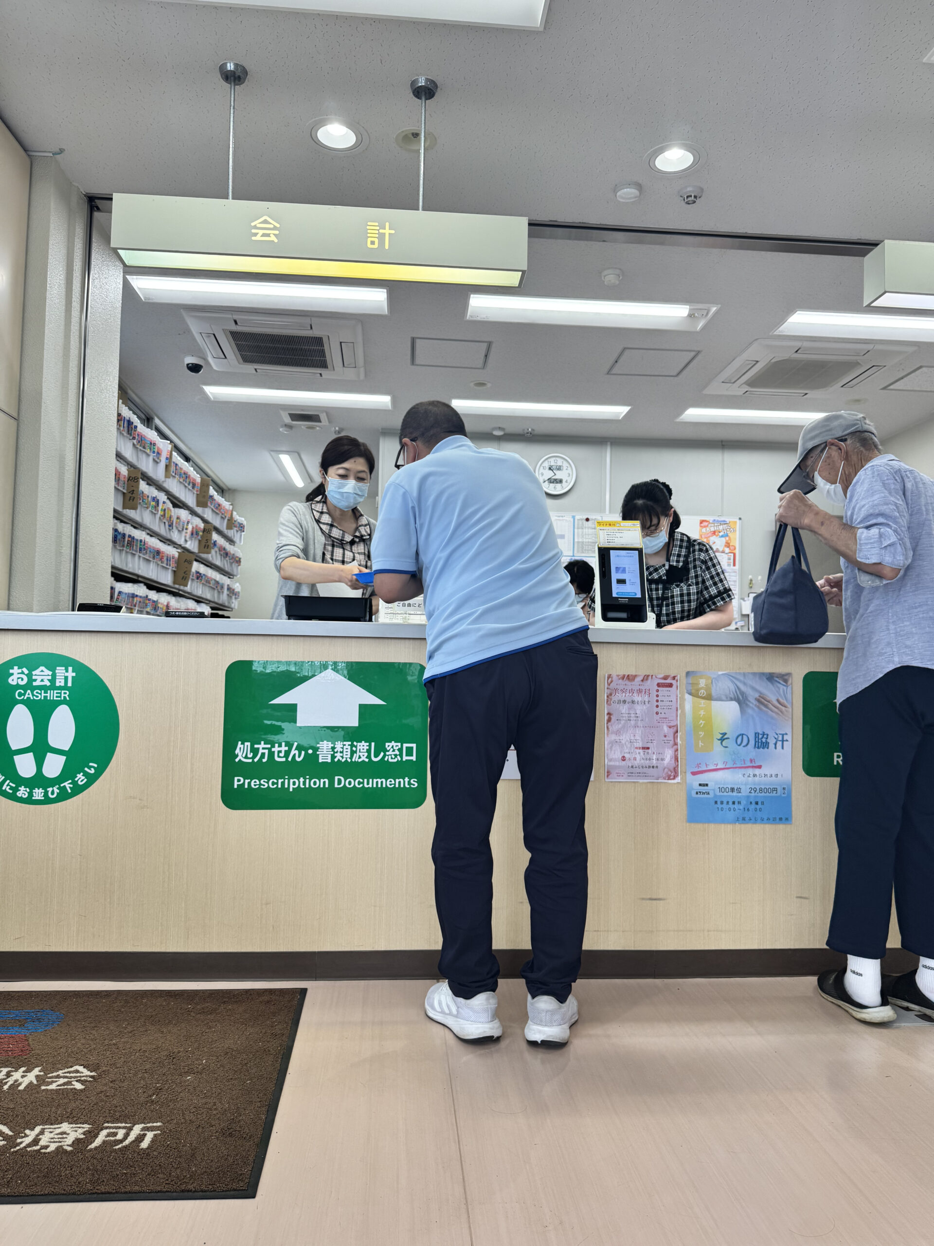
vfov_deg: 71.6
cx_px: 467
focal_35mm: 24
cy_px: 623
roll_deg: -1.8
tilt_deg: +2.9
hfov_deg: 56.8
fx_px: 863
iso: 80
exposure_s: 1/100
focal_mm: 6.76
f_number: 1.78
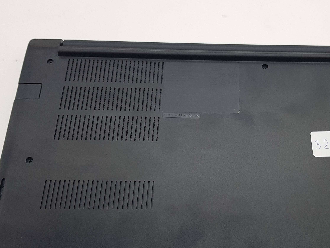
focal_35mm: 47
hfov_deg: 39.7
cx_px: 234
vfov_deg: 30.4
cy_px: 181
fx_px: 448
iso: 40
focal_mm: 4.2
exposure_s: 1/161
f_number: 1.7
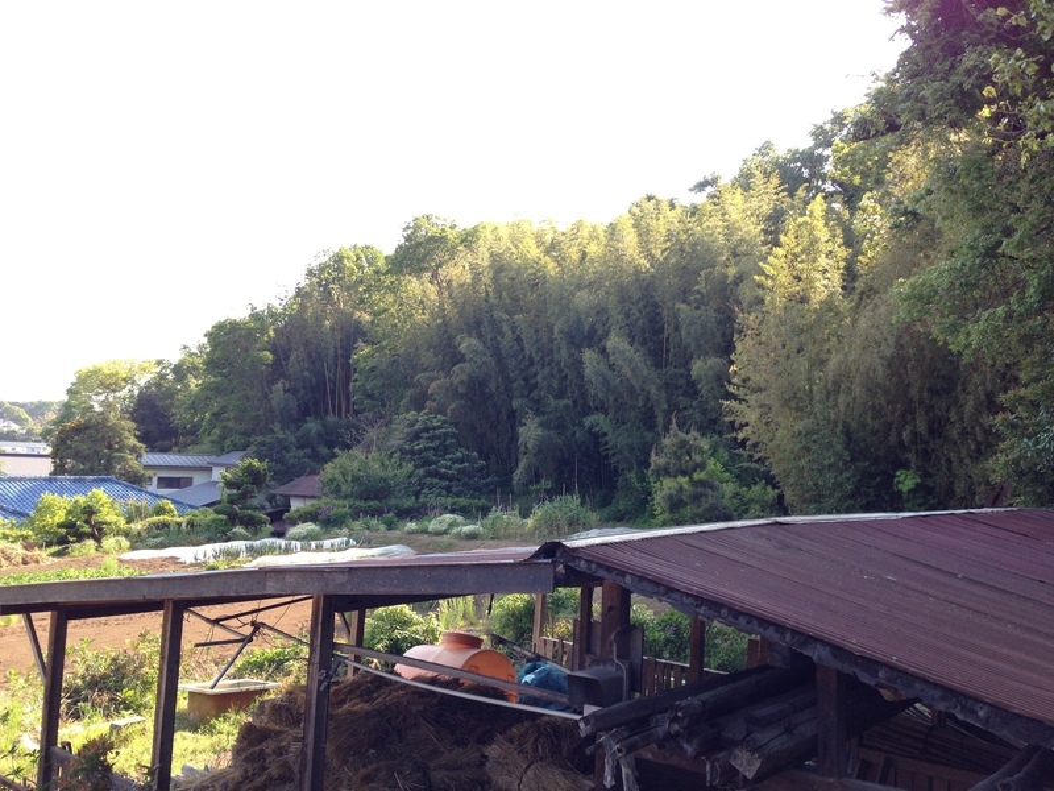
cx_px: 527
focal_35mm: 33
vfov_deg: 42.9
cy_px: 396
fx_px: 1005
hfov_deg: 55.4
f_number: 2.4
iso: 50
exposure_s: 1/204
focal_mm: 4.13
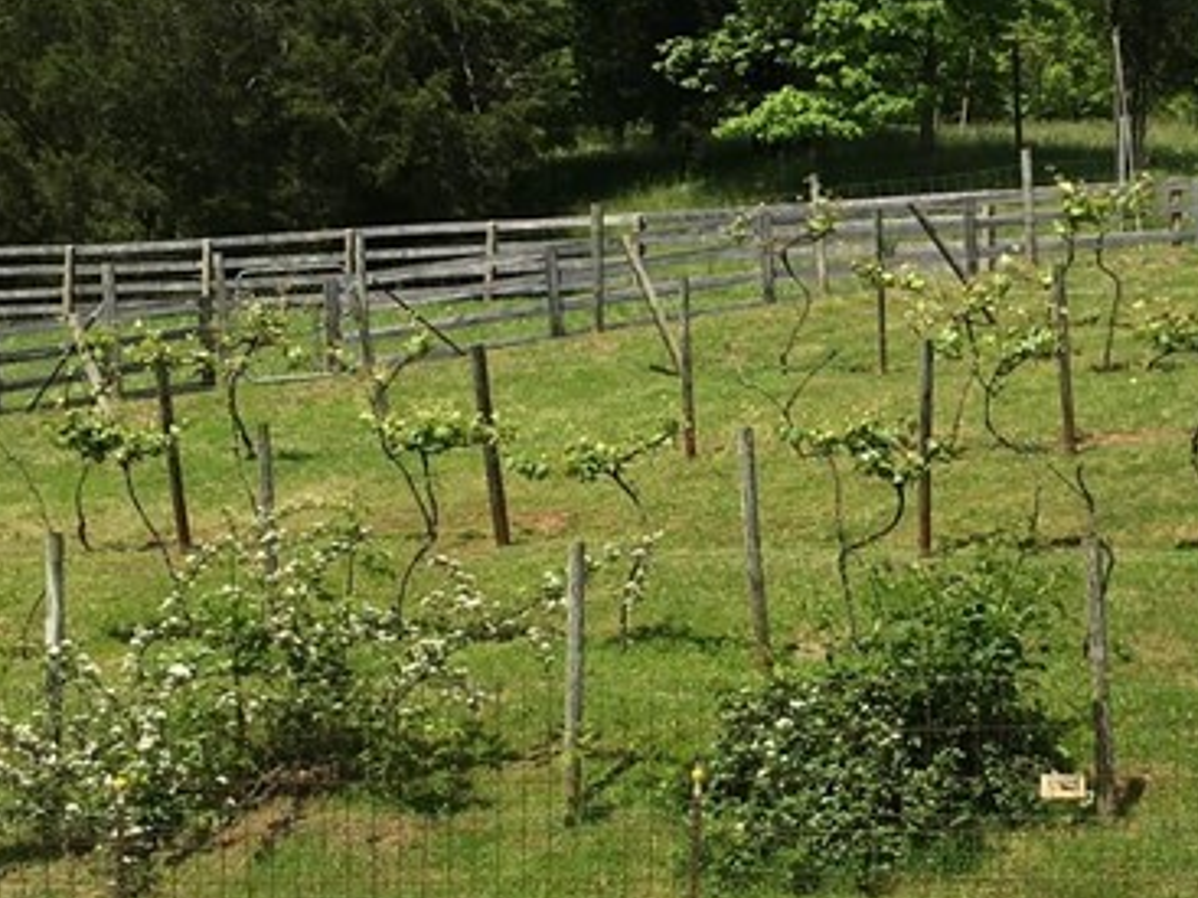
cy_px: 376
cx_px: 1191
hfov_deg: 23.2
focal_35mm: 81
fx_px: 2802
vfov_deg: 18.2
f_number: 2.2
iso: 25
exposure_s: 1/1672
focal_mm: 4.15
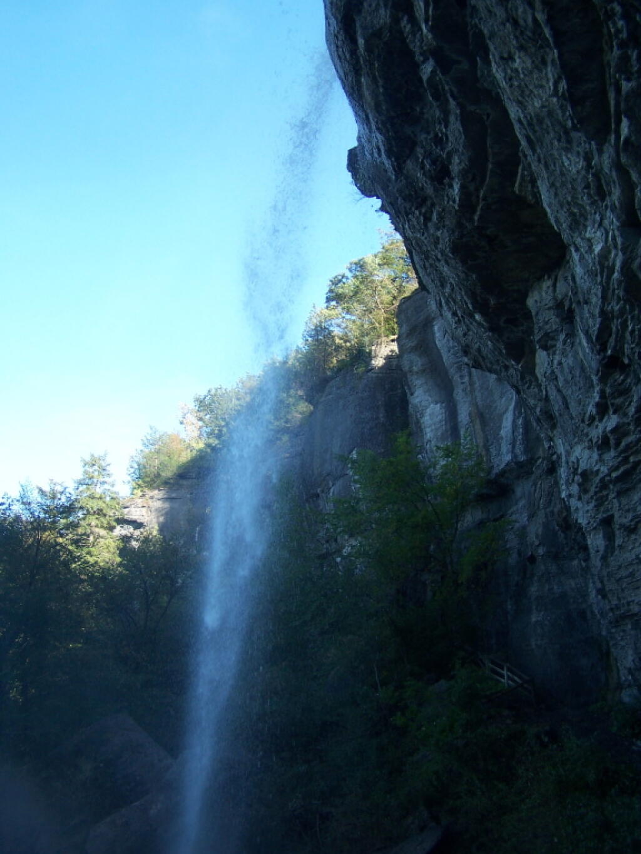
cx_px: 320
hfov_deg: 37.7
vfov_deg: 49.0
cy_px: 427
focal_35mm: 38
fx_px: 938
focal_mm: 6.3
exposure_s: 1/250
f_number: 2.8
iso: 80
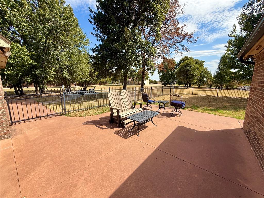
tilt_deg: -10.4
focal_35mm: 14
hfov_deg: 102.1
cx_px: 132
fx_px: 107
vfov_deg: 85.7
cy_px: 99
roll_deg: -0.8
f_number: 2.2
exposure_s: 1/1431
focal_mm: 2.22
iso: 50
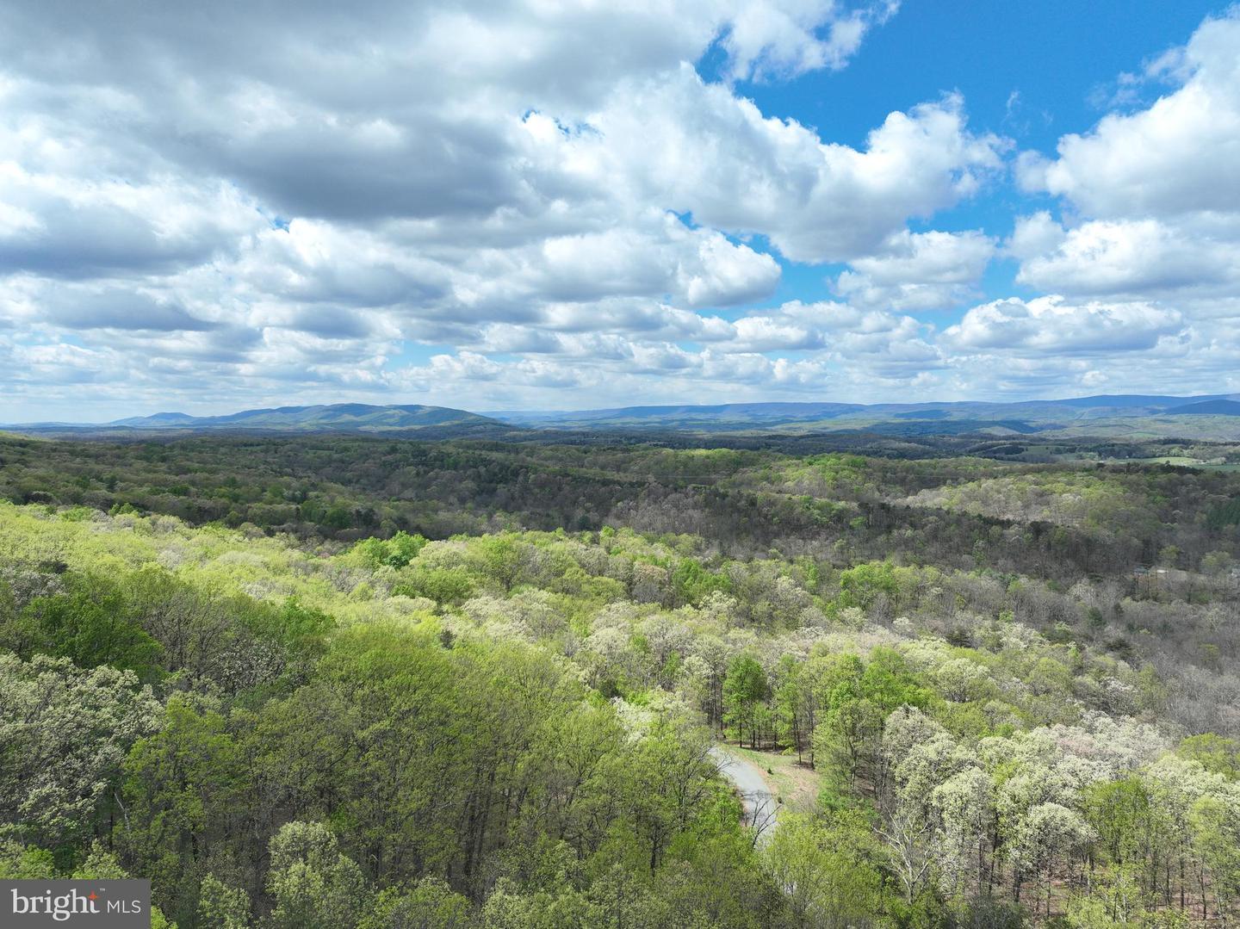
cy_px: 464
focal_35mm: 24
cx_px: 620
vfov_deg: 56.8
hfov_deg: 71.6
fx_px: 859
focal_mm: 12.29
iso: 180
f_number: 2.8
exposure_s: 1/2000
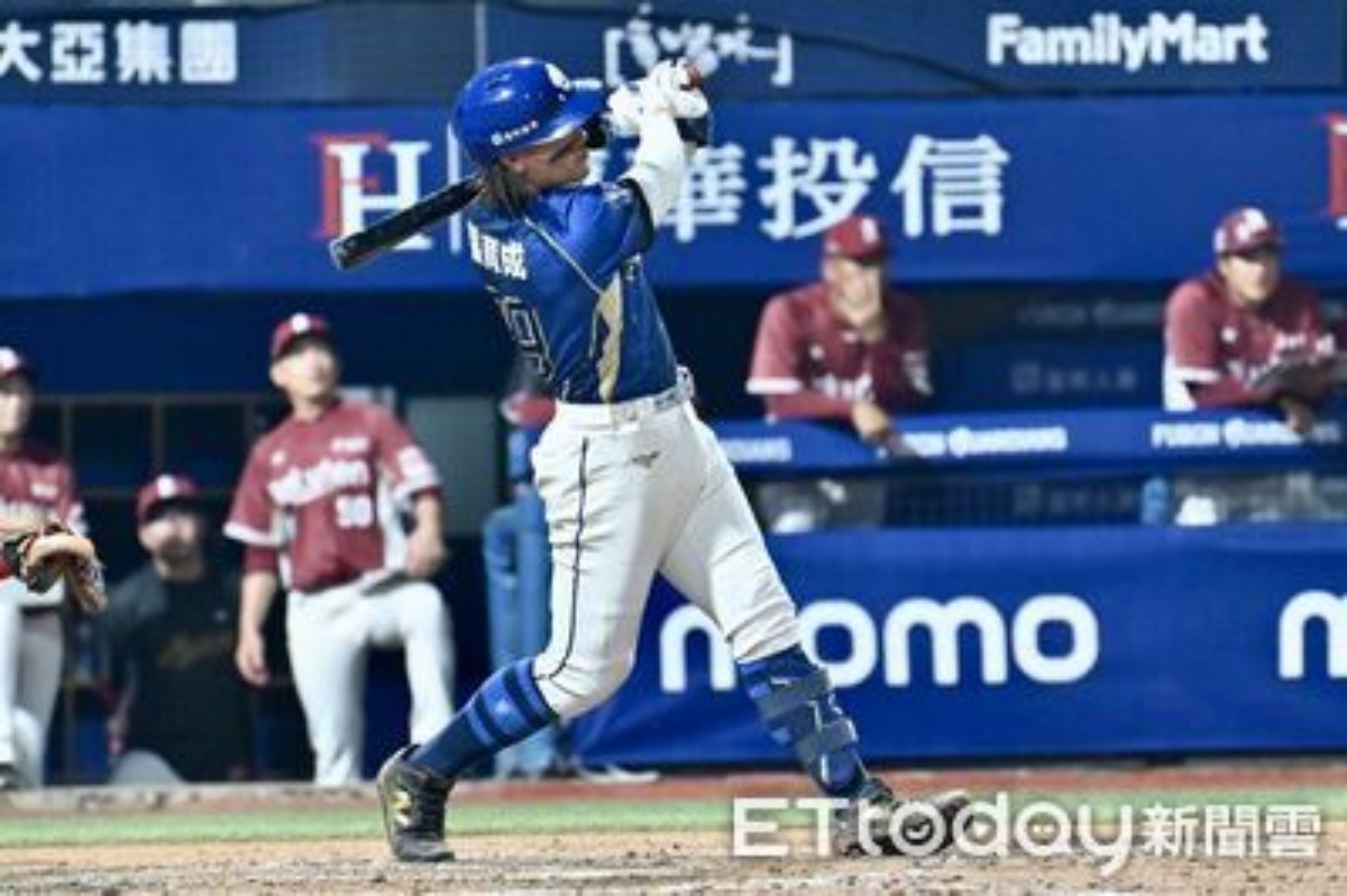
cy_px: 448
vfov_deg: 4.9
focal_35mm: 280
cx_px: 674
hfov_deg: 7.4
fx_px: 10468
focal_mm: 280
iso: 5000
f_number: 4
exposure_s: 1/1000
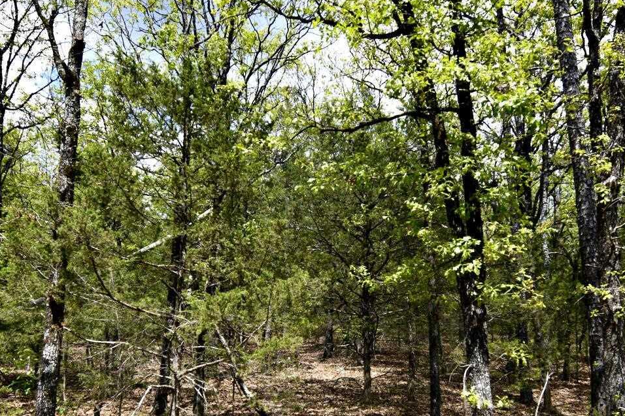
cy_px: 287
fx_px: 521
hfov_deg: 61.9
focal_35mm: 30
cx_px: 334
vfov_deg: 42.8
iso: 64
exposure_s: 1/125
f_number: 5.6
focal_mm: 14
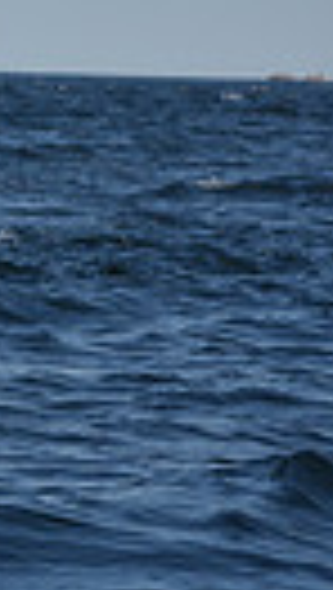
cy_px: 20
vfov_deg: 4.8
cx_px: -954
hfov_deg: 2.6
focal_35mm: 453
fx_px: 7088
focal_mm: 98
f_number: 4.5
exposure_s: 1/1600
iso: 250
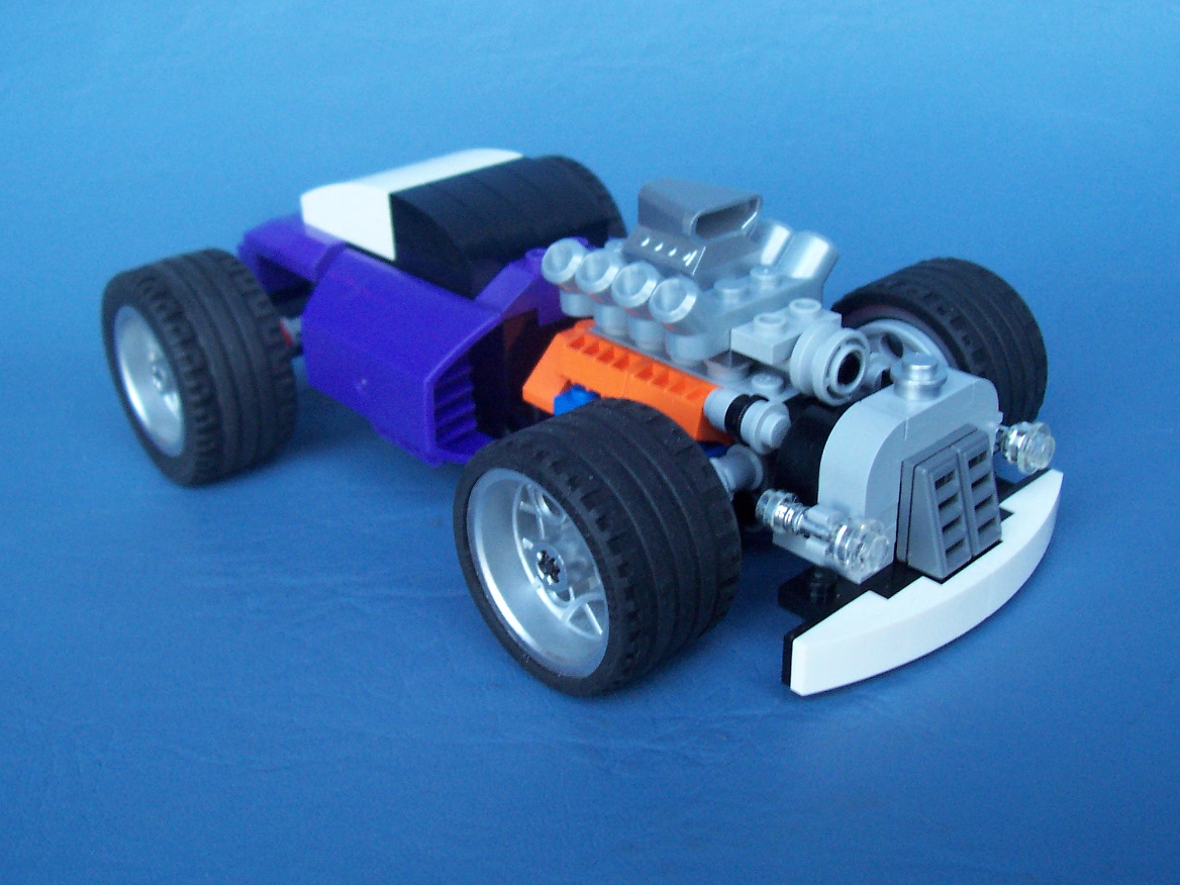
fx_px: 1295
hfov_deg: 49.0
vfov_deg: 37.7
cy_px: 432
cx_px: 601
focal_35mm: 38
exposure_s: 1/15
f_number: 2.8
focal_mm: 5.6
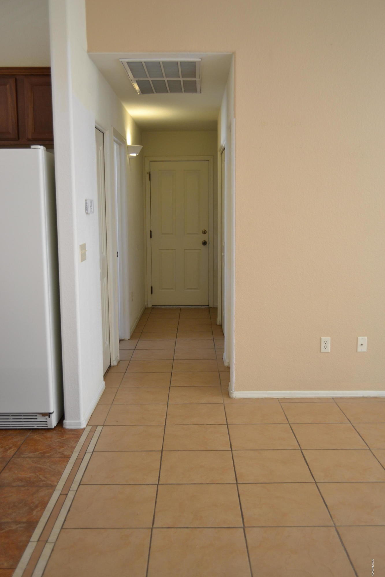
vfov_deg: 57.2
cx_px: 192
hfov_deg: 40.0
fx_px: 529
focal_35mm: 33
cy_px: 288
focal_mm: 22
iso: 400
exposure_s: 1/30
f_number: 4
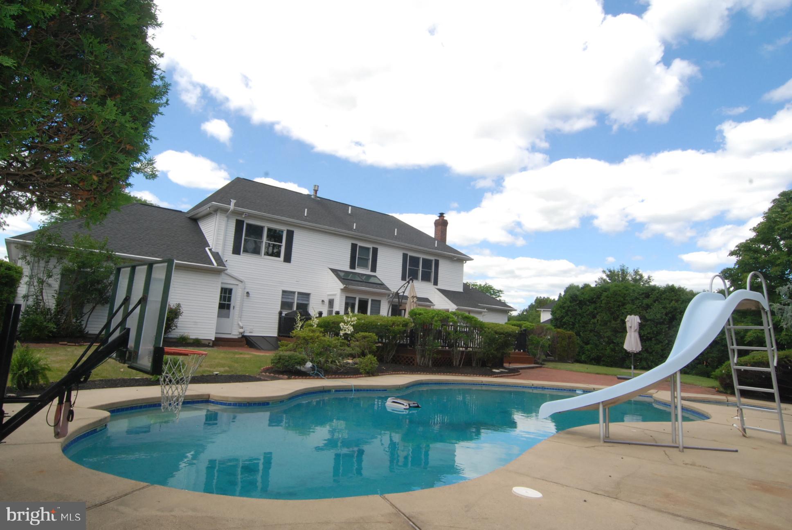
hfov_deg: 81.1
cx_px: 396
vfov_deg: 59.6
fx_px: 463
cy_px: 265
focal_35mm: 21
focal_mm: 14
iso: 800
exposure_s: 1/200
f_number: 18
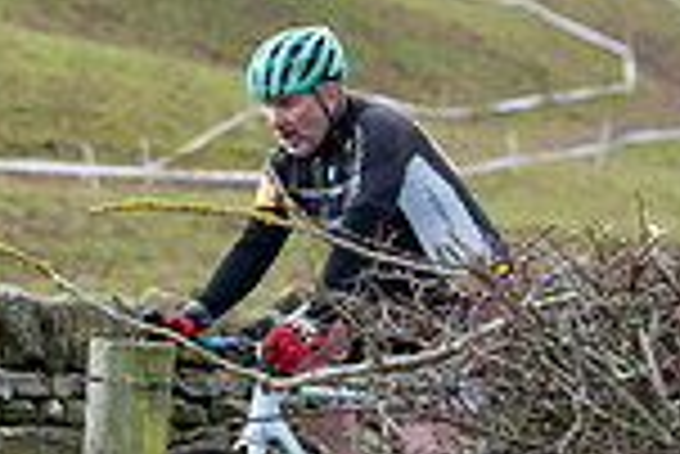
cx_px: -446
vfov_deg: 5.1
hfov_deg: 7.5
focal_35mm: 269
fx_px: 5086
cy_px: 110
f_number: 3.5
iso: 1600
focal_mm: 70
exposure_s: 1/1000
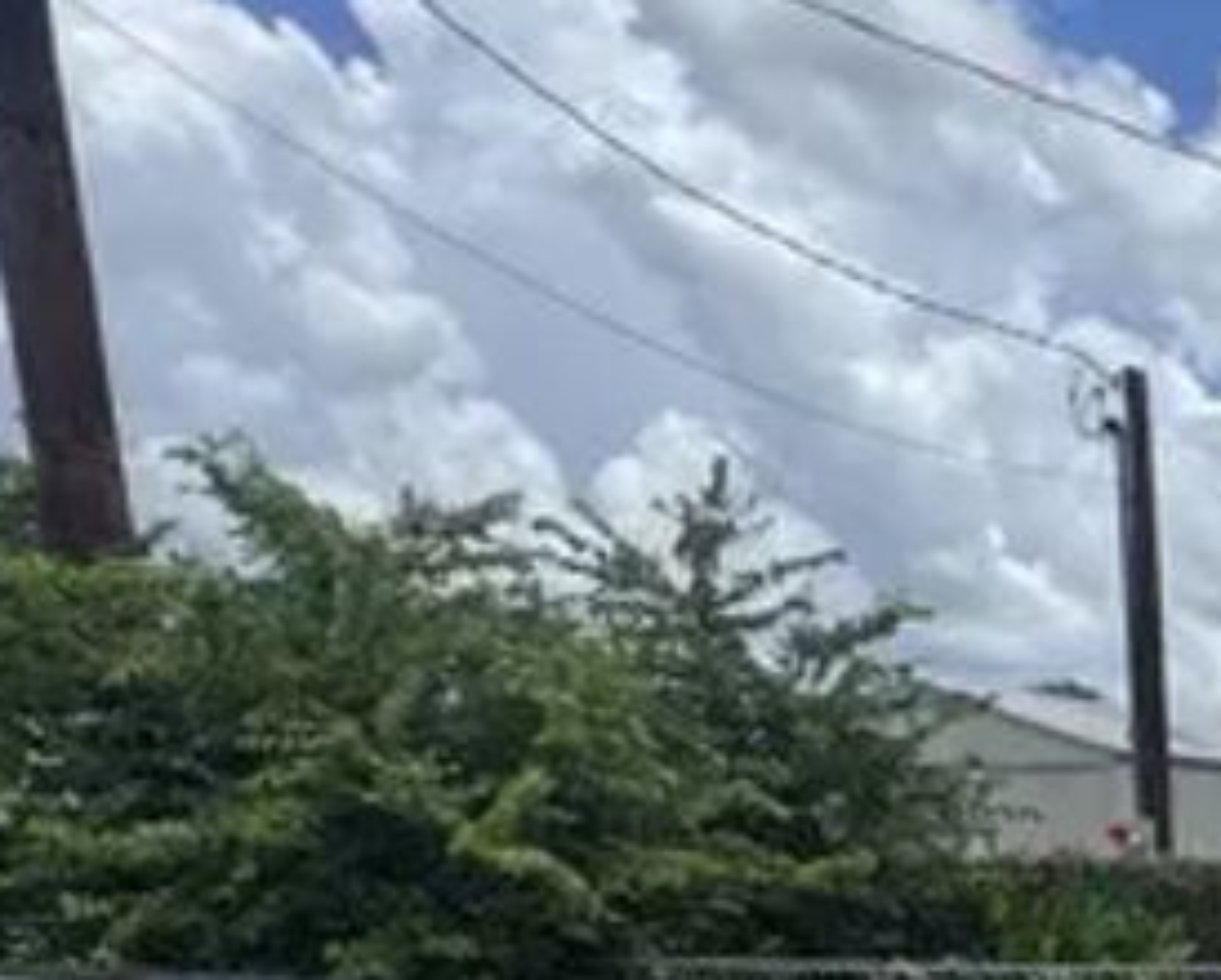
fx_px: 1846
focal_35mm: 51
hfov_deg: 24.0
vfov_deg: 26.5
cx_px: 2036
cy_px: 1176
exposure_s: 1/1709
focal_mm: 2.22
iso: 50
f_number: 2.2
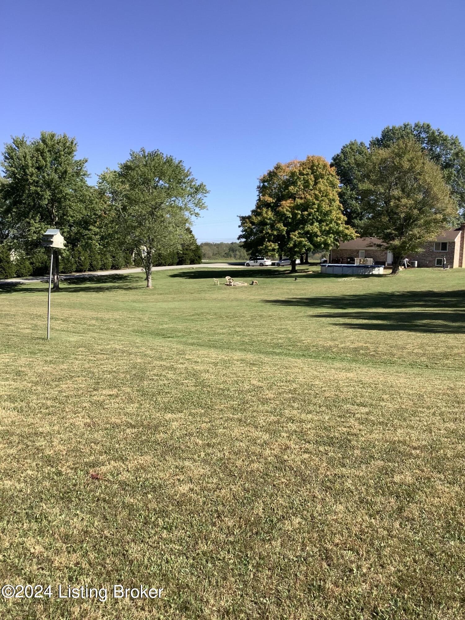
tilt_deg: -7.6
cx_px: 232
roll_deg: -1.5
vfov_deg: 58.4
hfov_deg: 45.4
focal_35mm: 31
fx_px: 555
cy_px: 310
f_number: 2.4
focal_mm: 3.3
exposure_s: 1/1006
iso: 25
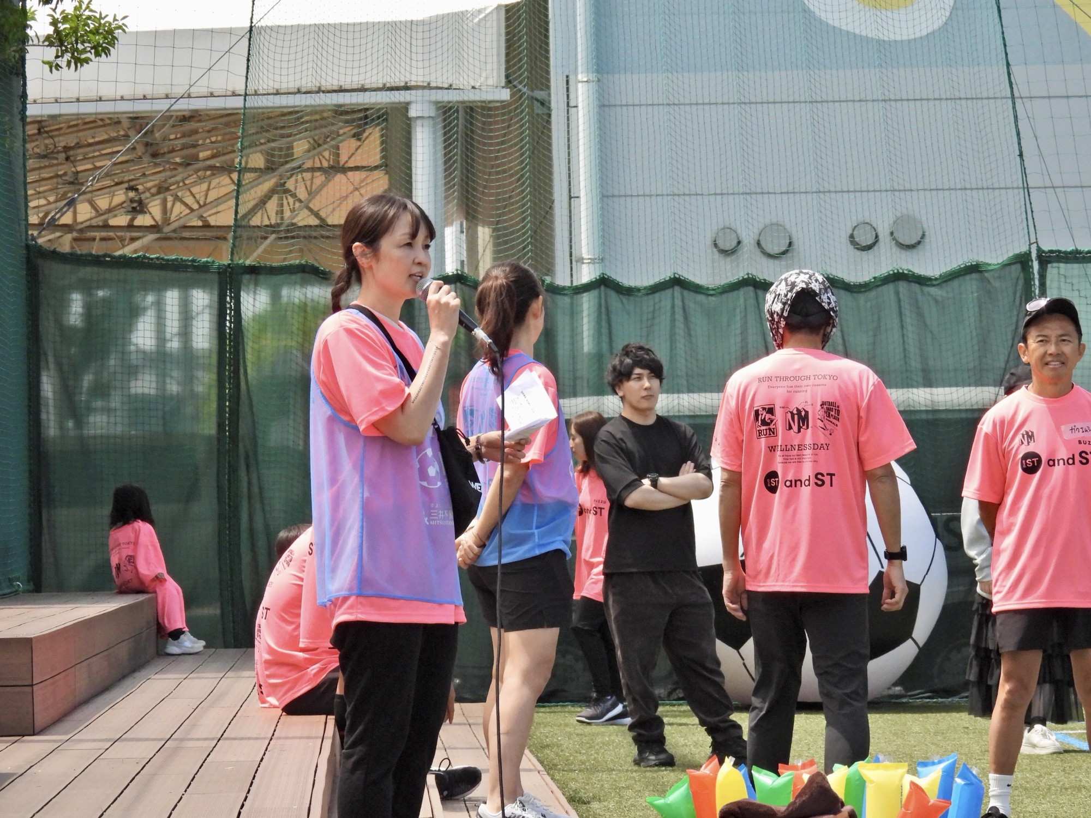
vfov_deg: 7.4
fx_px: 6303
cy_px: 409
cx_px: 546
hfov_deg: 9.9
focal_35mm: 200
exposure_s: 1/2000
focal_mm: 35.7
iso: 560
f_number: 4.5
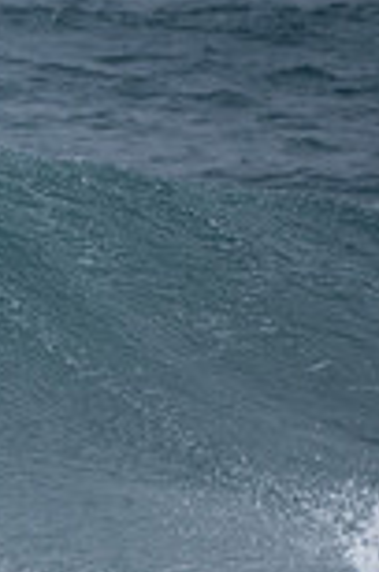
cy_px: 217
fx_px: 32247
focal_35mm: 2033
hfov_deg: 0.7
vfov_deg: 1.0
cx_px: -524
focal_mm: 500
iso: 80
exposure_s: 1/1000
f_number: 5.6
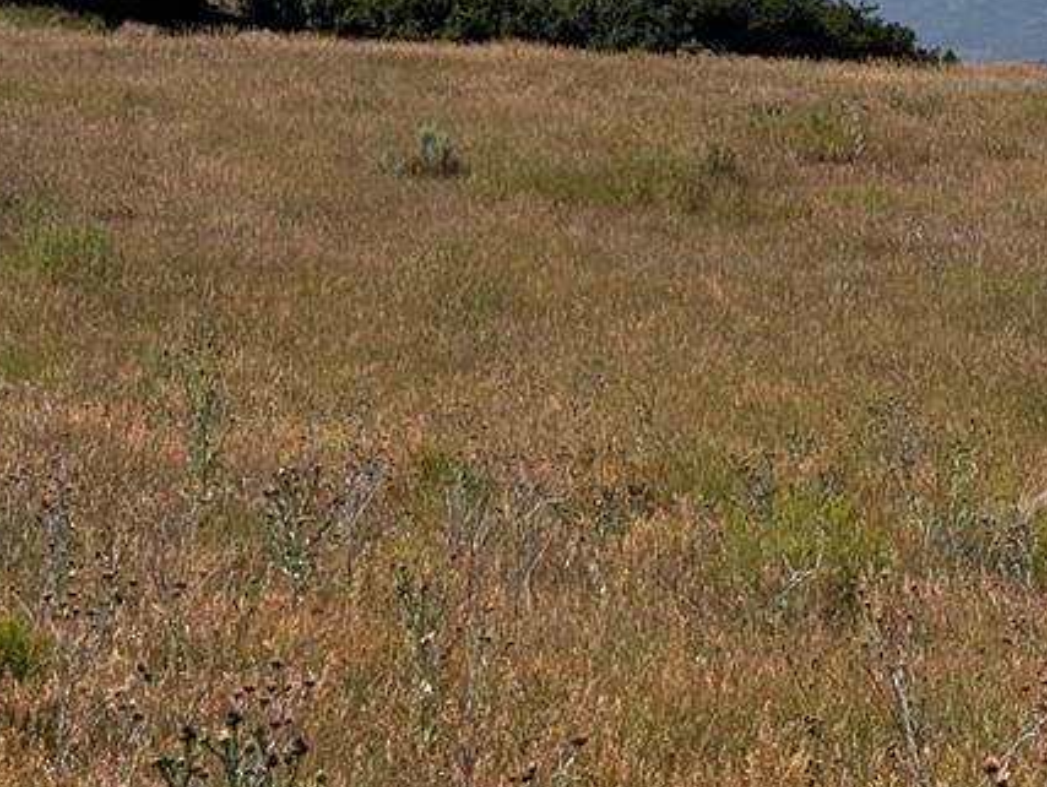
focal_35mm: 115
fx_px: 3481
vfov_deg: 12.8
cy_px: 20
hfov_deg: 16.9
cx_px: 944
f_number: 1.78
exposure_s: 1/6410
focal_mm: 6.76
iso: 64
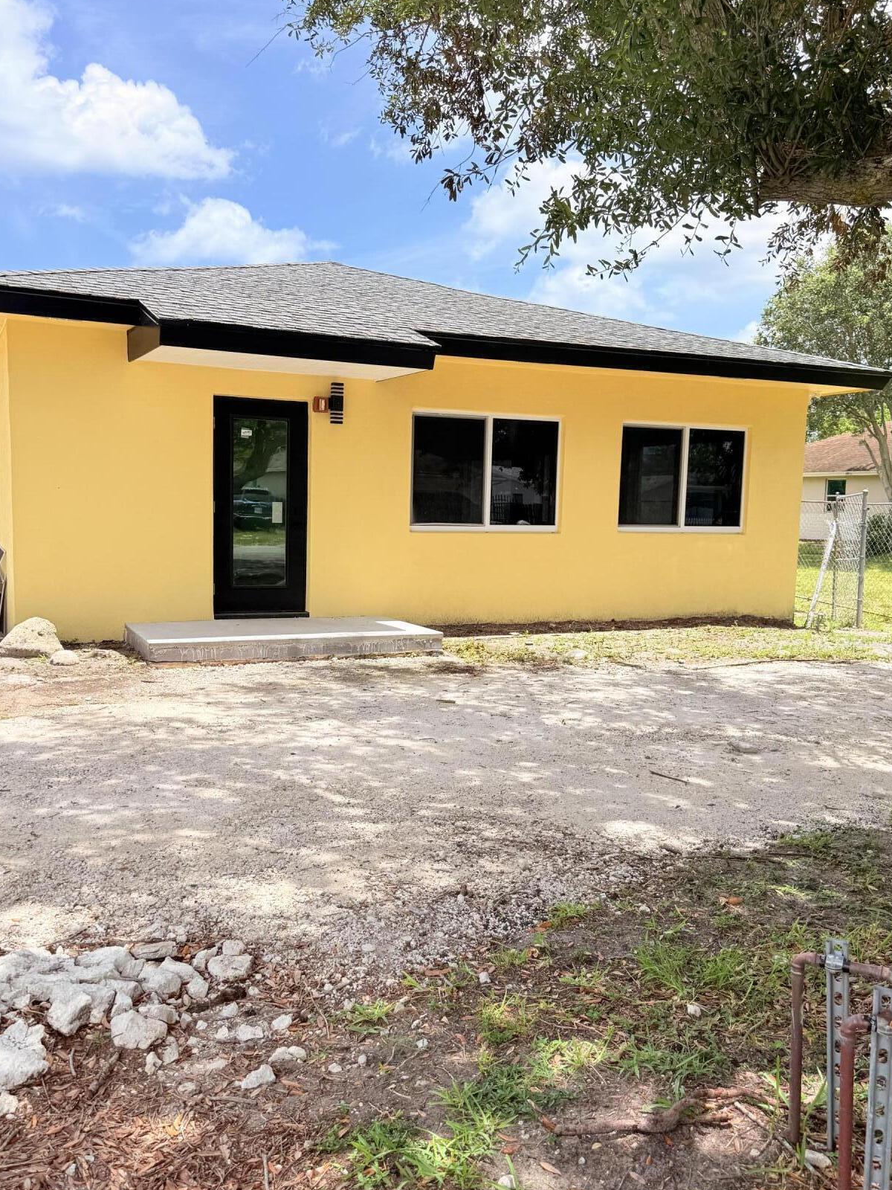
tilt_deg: -6.0
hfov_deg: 46.7
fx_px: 1031
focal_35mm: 30
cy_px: 603
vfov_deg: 60.0
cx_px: 398
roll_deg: +0.5
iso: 80
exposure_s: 1/3584
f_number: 1.78
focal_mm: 6.76
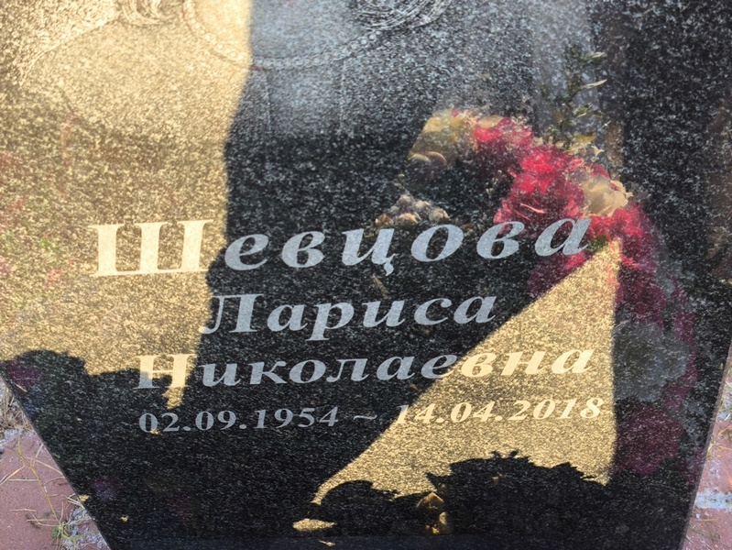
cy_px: 275
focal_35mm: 50
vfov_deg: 29.1
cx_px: 366
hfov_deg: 38.2
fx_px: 1058
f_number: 1.7
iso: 50
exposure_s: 1/180
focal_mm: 4.71
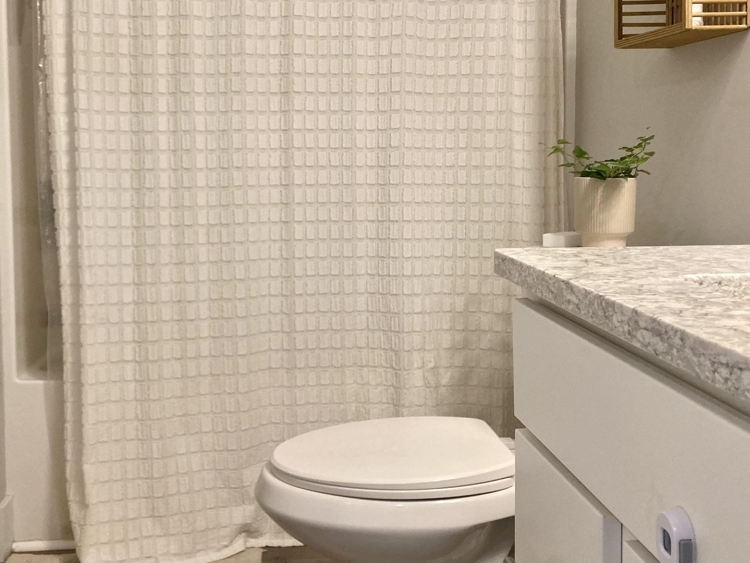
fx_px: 867
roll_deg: -0.8
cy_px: 194
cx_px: 341
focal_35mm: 40
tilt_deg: -2.7
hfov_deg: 46.7
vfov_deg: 35.7
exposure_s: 1/60
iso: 80
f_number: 1.8
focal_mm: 3.99
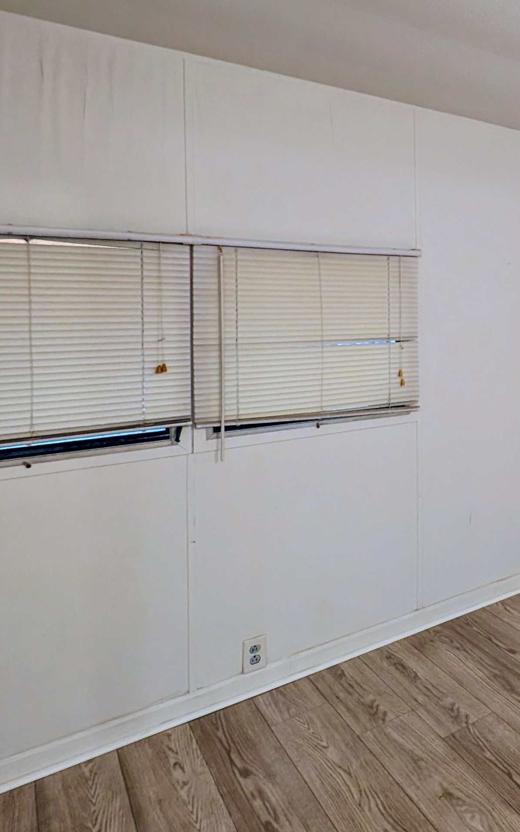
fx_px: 590
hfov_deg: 36.3
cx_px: 631
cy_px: 313
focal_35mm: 26
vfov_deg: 69.3
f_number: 1.95
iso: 177
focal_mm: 2.23
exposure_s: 1/24
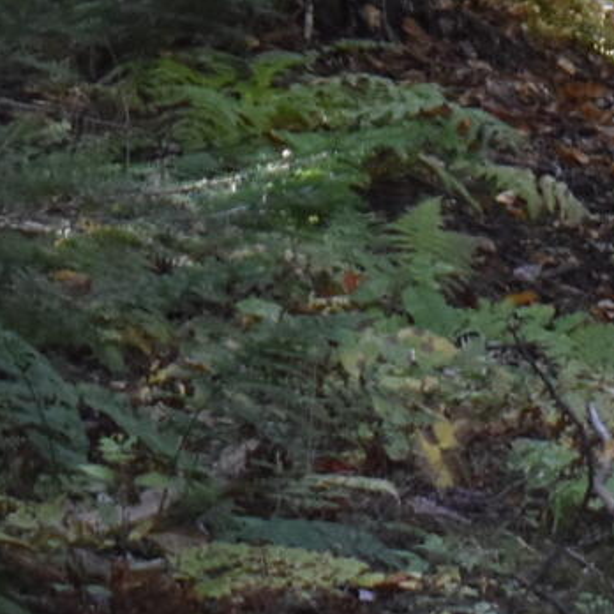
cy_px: -566
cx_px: 1339
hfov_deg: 2.9
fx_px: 12114
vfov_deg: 2.9
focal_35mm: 604
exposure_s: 1/125
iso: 800
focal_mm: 55
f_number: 5.6
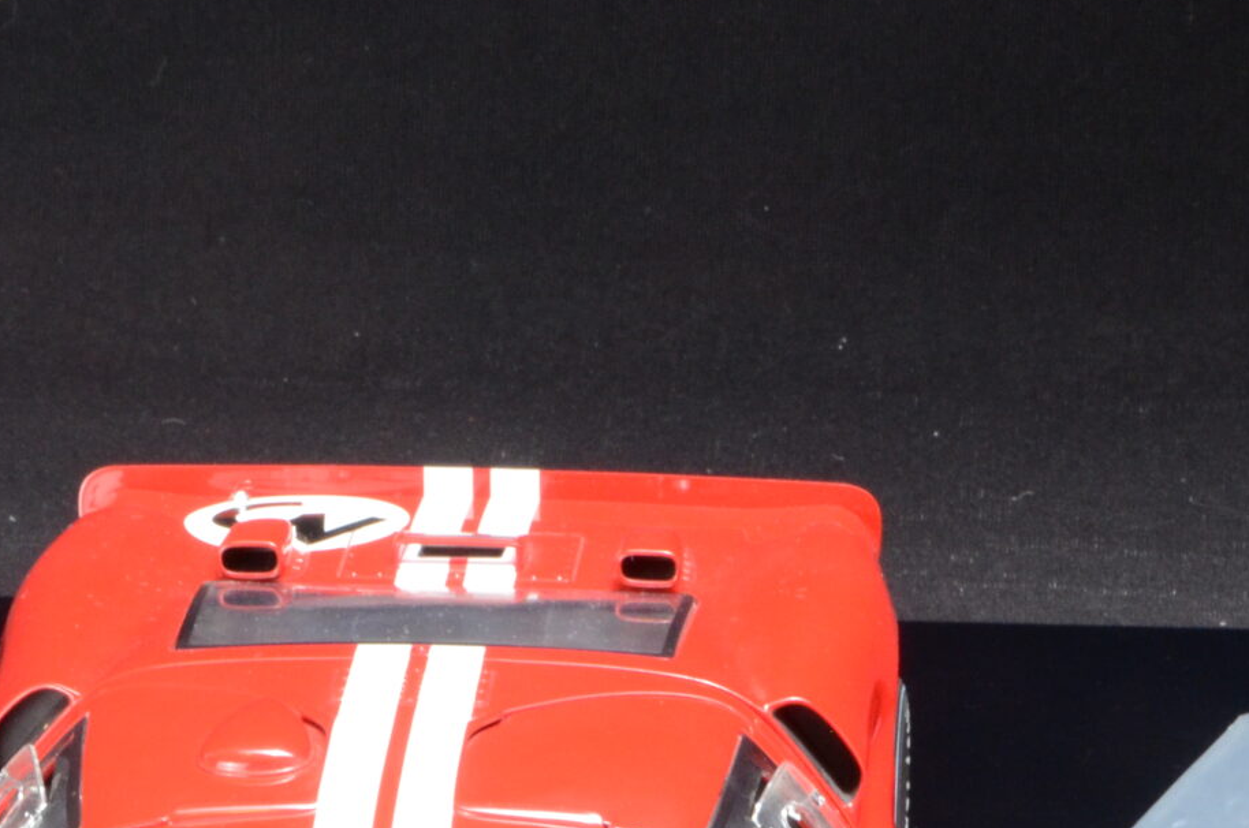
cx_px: 1233
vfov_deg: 8.0
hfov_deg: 12.1
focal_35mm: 168
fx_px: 5818
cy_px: 1138
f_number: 18
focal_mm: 40
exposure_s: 1/5
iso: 1000
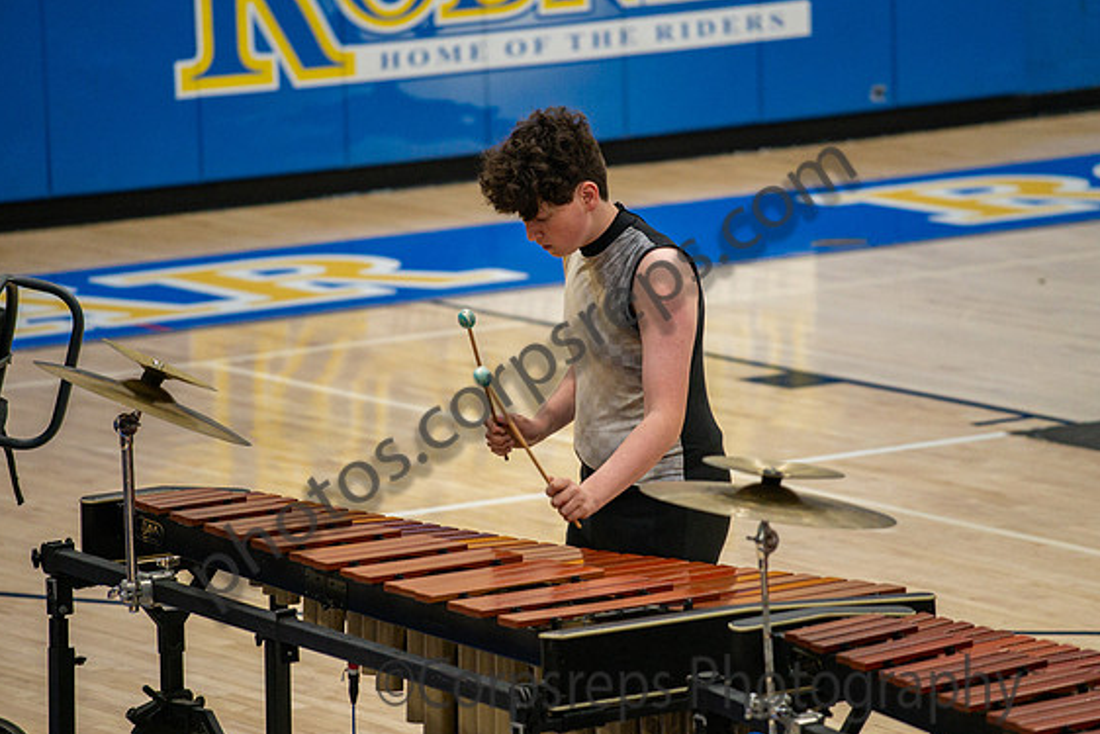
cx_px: 564
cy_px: 372
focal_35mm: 259
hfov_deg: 7.9
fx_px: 7915
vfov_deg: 5.3
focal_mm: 200
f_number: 4
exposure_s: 1/500
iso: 3200
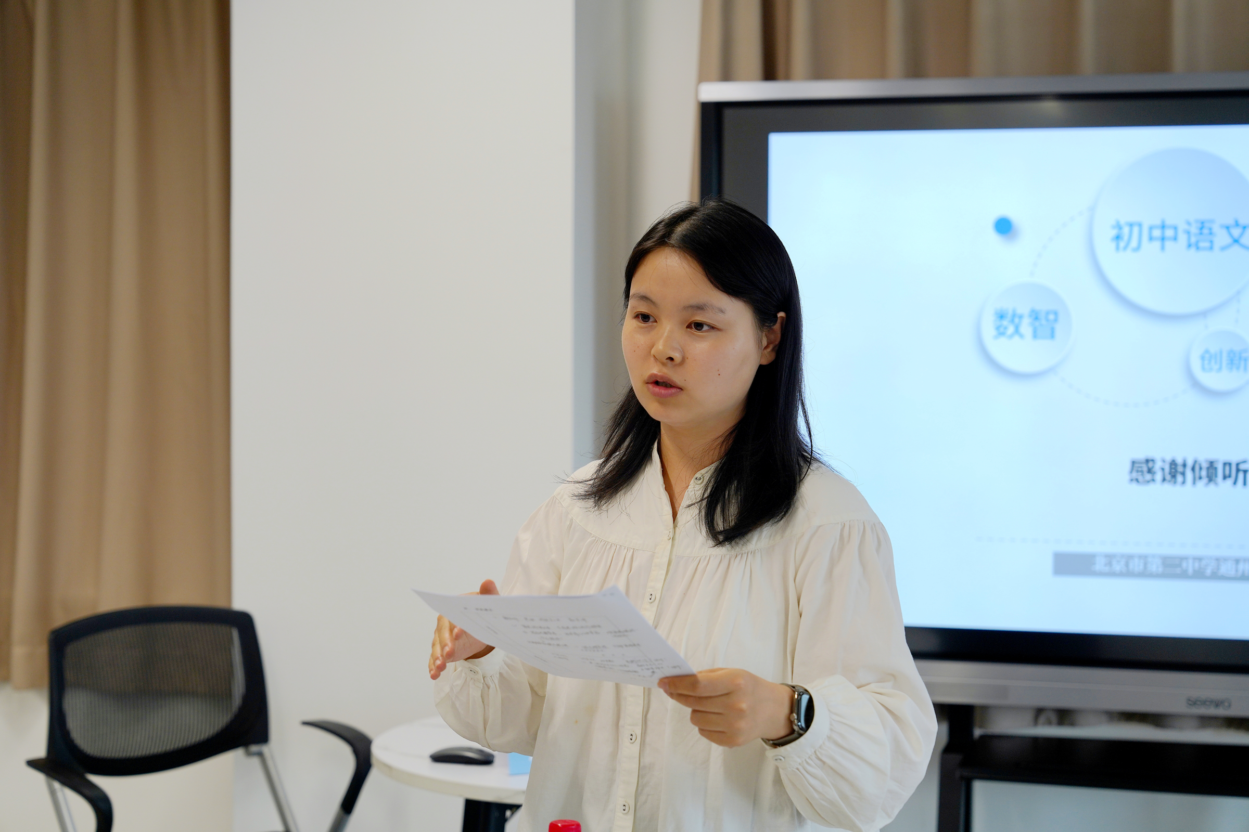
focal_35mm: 65
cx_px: 624
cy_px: 416
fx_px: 2255
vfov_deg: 20.9
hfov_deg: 31.0
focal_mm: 65
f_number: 4
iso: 250
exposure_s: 1/80
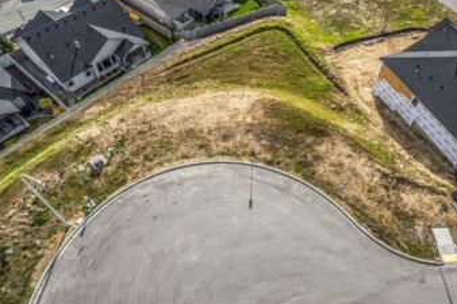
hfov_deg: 69.3
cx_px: 249
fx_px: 330
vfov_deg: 49.5
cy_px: 147
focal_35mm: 26
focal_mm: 8.38
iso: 100
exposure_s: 1/3200
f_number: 2.8
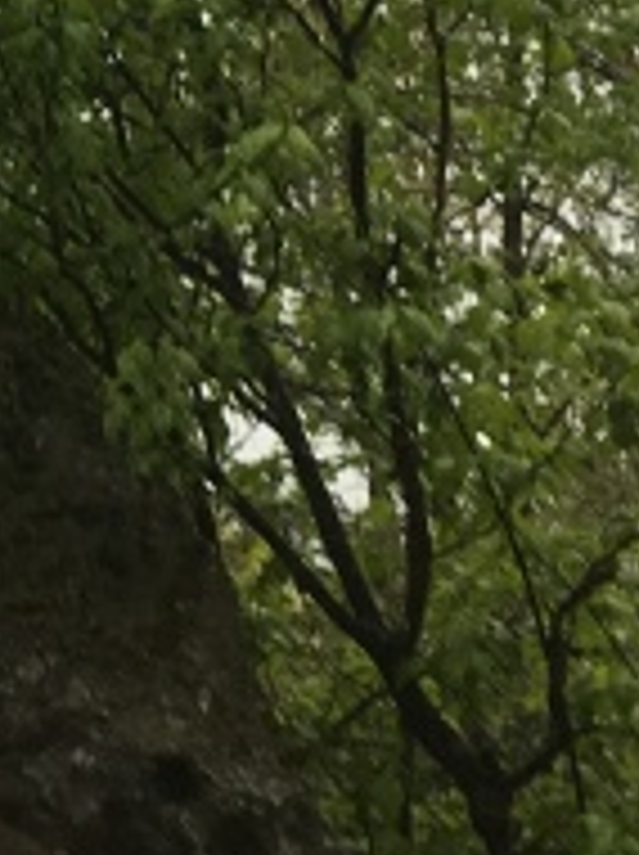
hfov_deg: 8.1
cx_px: -1062
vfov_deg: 12.0
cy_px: 45
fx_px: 4021
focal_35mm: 163
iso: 25
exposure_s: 1/120
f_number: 2.2
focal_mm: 4.15
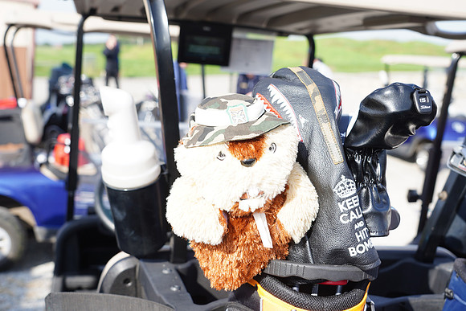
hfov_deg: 41.1
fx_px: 621
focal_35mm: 48
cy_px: 156
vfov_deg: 28.1
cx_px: 233
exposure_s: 1/200
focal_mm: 48
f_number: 5.6
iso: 100
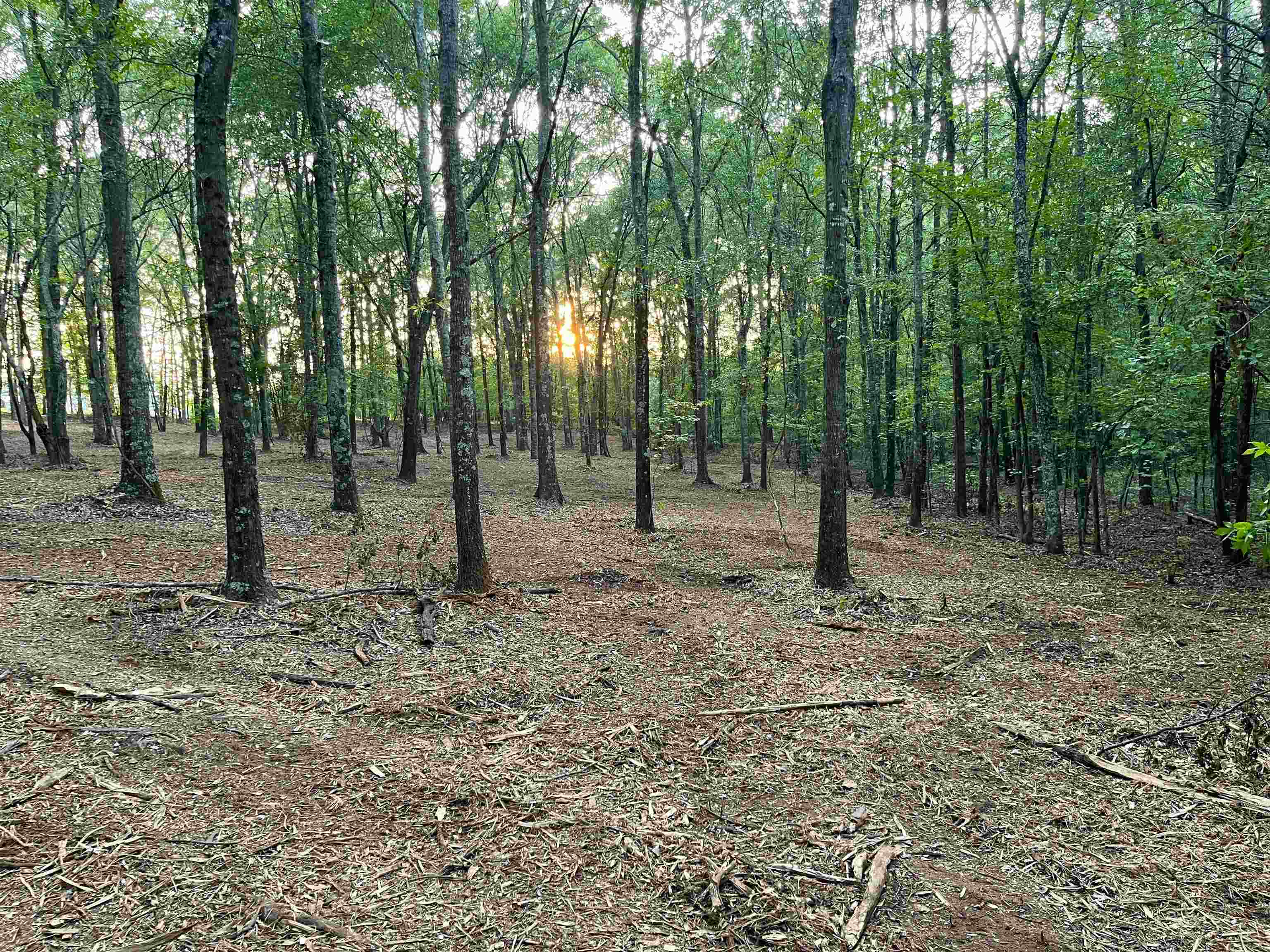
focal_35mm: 26
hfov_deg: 67.3
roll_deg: +3.1
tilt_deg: -2.8
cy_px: 476
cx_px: 635
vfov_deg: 53.1
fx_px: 954
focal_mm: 5.1
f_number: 1.6
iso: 160
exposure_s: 1/60
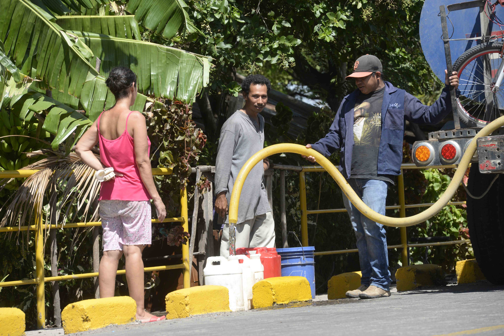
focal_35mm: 195
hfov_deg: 10.5
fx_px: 2731
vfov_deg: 7.0
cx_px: 252
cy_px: 168
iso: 800
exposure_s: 1/1250
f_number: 8
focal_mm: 195
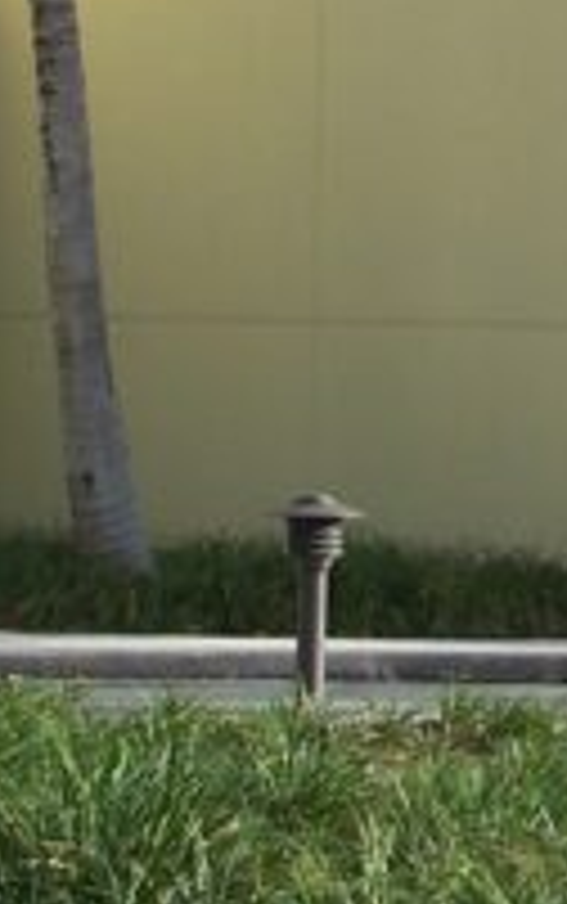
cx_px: 958
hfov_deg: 6.5
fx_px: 4934
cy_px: -454
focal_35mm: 200
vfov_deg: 10.1
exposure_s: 1/500
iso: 64
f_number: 2.8
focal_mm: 7.8
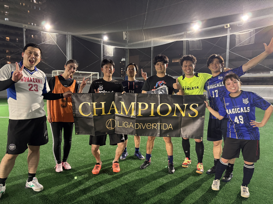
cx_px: 136
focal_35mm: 26
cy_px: 102
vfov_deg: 53.1
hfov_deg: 67.3
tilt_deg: -6.8
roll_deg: -0.1
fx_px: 205
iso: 500
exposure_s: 1/33
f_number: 1.6
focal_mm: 5.96
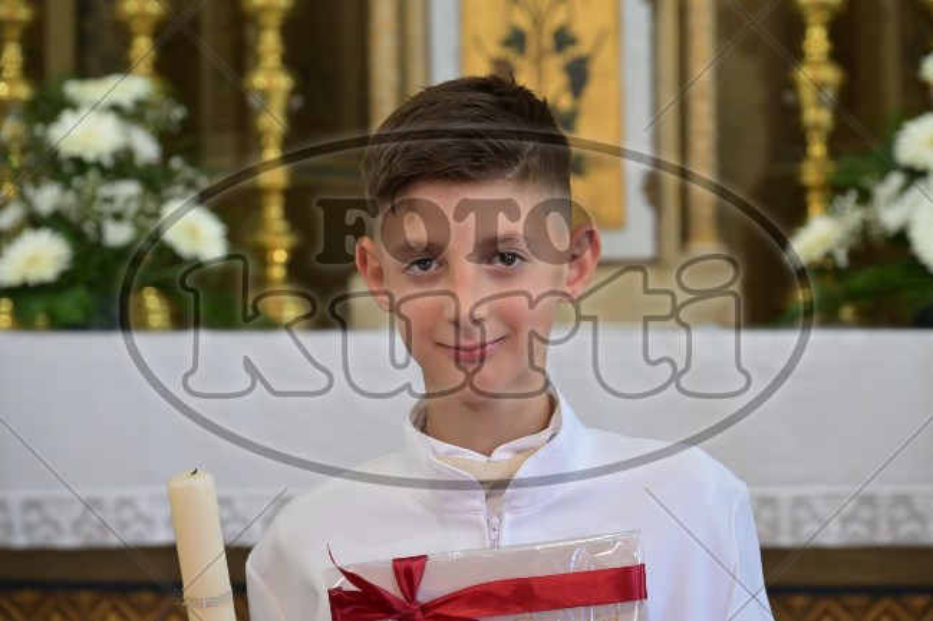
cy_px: 310
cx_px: 466
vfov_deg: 15.2
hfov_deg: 22.6
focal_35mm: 90
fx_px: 2332
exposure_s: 1/125
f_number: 5
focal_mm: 90
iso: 4000
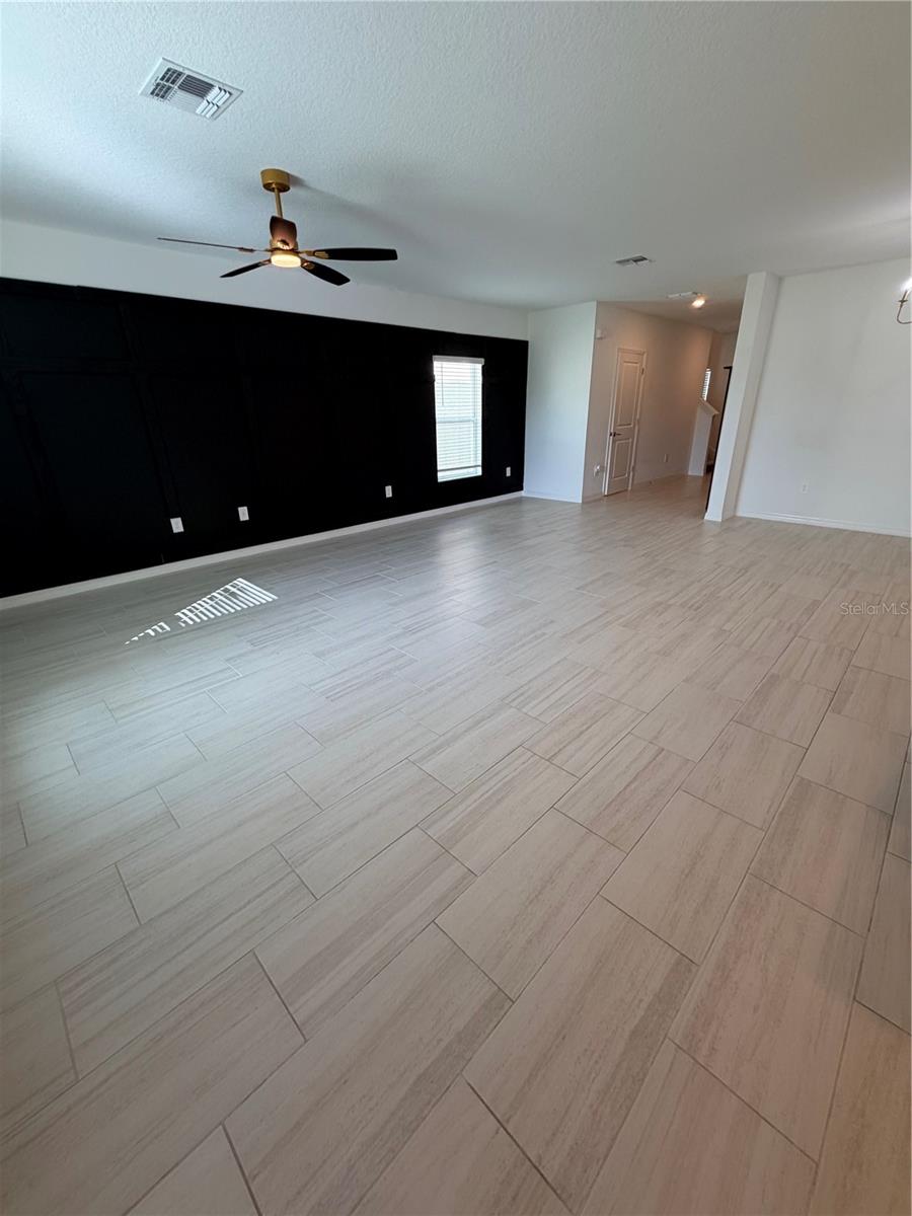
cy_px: 608
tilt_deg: -21.5
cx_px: 456
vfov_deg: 102.1
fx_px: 492
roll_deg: +1.0
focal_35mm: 14
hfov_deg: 85.7
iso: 125
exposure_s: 1/120
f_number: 2.2
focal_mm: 2.22
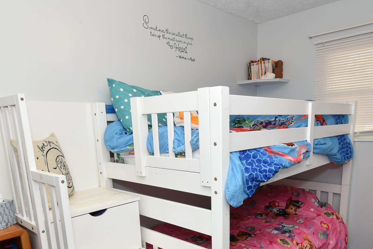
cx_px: 197
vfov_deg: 46.2
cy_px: 188
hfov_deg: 67.3
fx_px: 280
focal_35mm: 27
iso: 400
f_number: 5.6
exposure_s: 1/60
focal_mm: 10
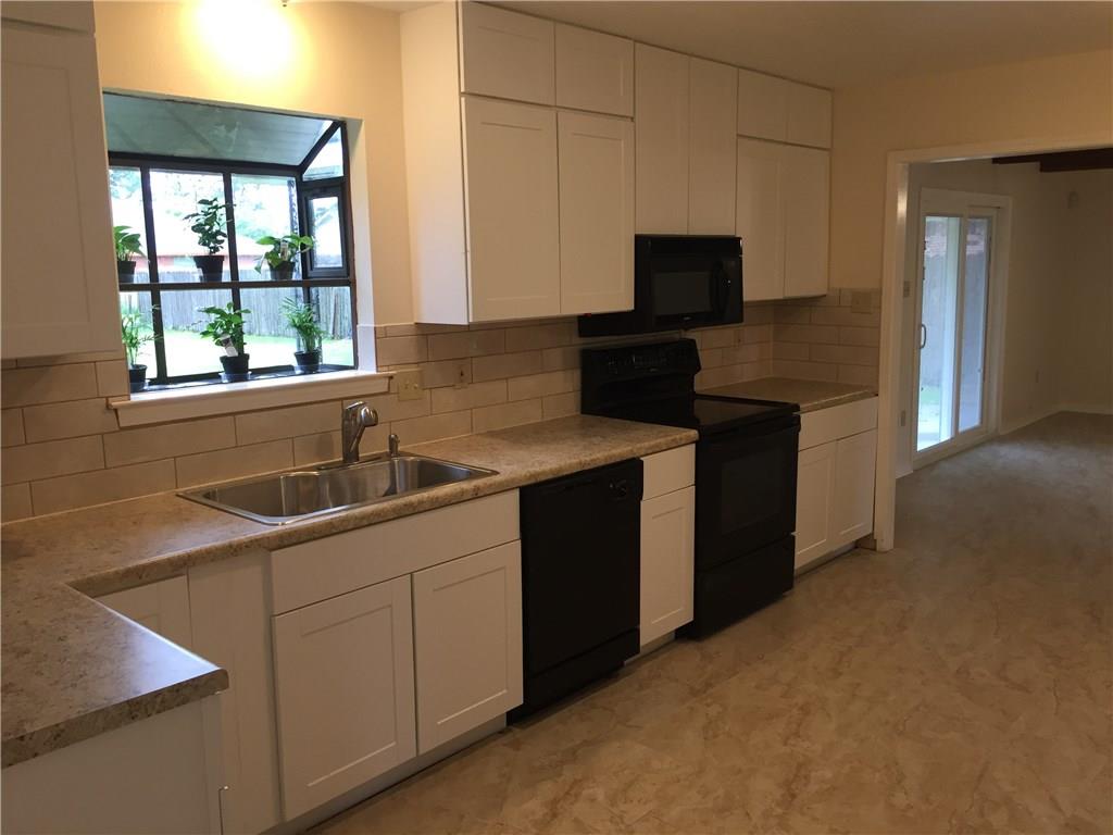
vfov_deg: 48.2
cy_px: 418
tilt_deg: -9.1
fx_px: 932
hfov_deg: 61.7
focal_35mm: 29
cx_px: 556
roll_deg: +0.6
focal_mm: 4.15
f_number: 2.2
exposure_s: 1/30
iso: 32
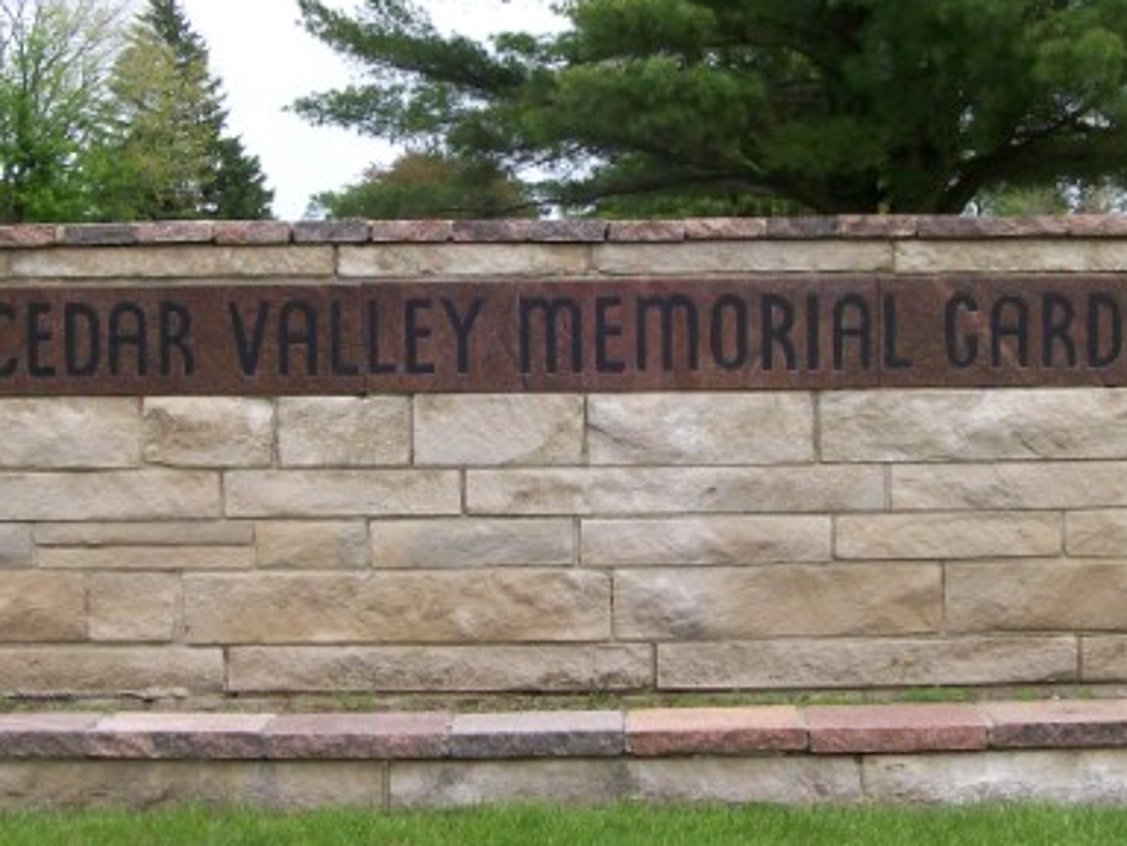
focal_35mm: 60
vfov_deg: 24.4
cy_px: 358
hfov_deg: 32.1
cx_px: 669
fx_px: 1953
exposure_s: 1/272
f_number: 4.8
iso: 80
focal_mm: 6
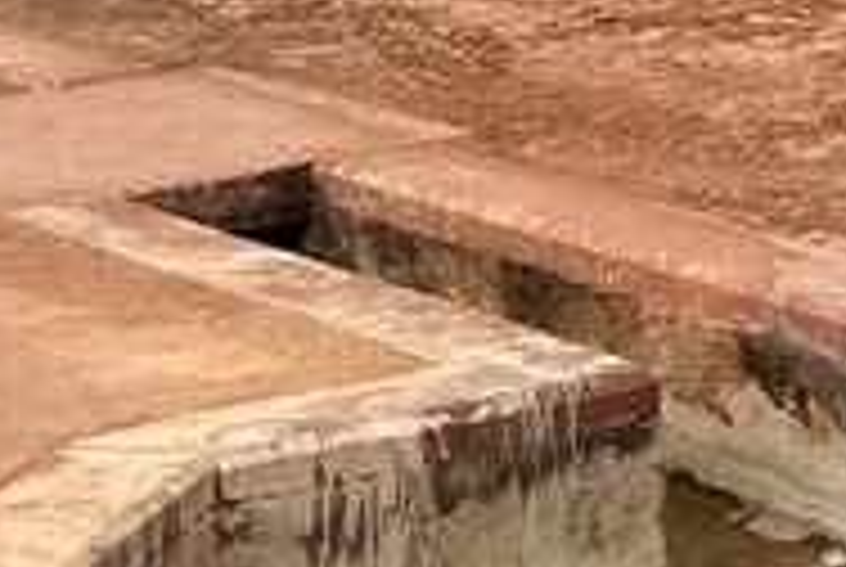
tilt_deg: +0.9
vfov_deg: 6.8
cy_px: -826
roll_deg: -0.2
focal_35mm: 190
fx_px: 4472
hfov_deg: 10.0
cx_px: 1732
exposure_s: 1/4348
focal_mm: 6.86
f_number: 1.78
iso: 80
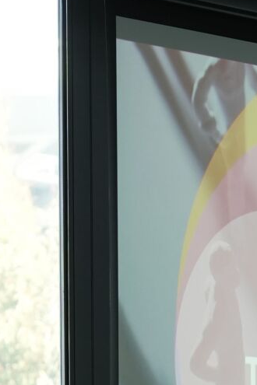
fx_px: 3876
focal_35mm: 362
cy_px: 561
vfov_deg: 5.6
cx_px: 232
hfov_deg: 3.8
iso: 640
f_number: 2.8
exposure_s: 1/100
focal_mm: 70
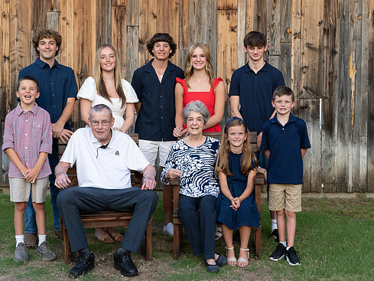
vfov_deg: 23.7
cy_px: 138
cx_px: 174
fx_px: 670
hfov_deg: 31.2
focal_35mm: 62
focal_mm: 50
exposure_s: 1/500
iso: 200
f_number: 2.8
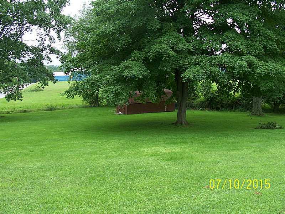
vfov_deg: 40.7
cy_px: 107
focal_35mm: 35
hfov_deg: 52.6
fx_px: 288
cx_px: 142
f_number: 2.8
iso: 80
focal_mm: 6
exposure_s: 1/500
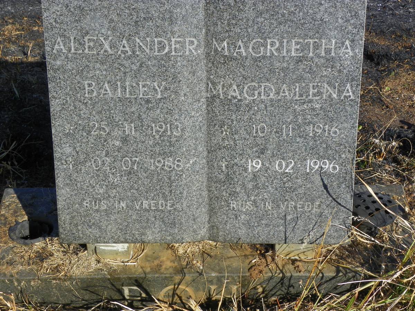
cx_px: 208
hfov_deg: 28.6
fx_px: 815
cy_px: 156
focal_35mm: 68
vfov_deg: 21.6
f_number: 5
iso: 64
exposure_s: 1/200
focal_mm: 12.1
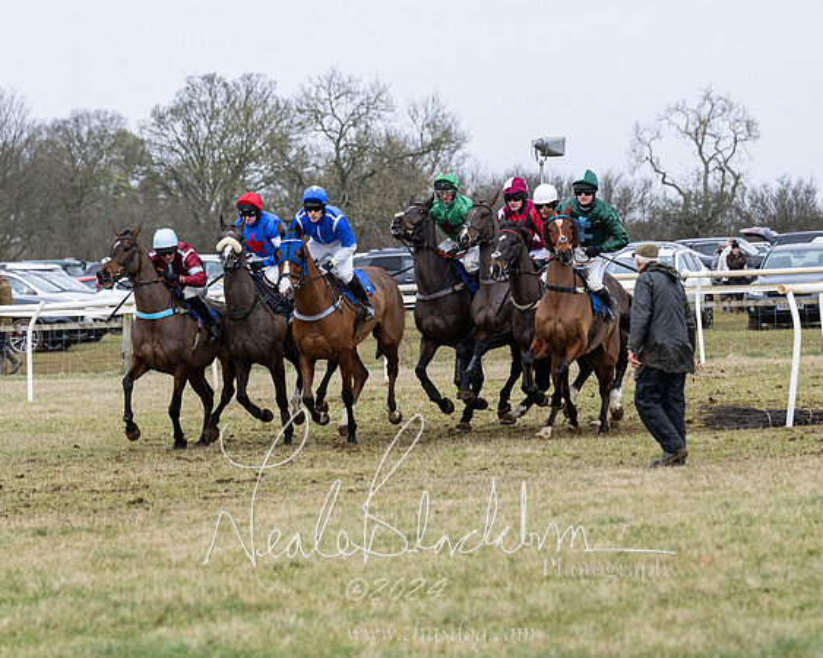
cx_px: 332
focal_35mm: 211
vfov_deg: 7.3
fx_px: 5129
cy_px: 348
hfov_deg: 9.2
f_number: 4
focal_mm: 125
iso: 800
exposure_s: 1/2000
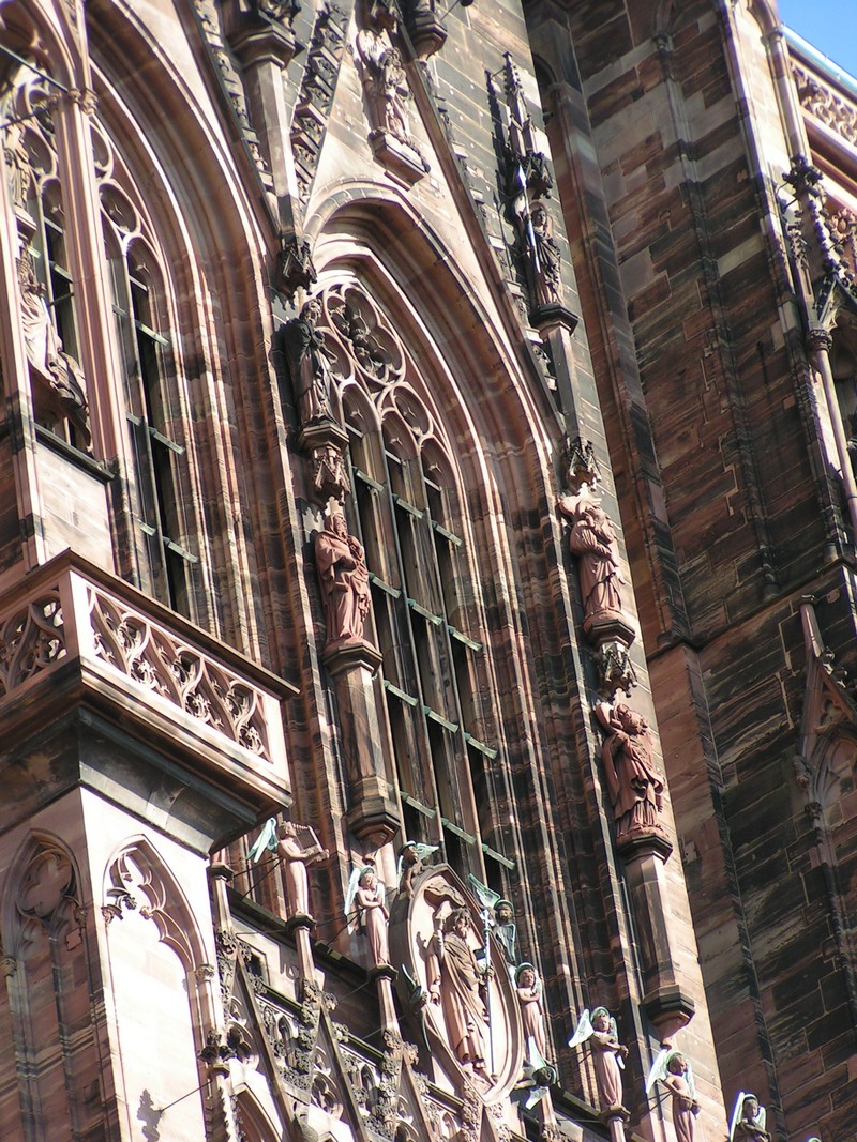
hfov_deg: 7.5
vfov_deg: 10.0
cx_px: 428
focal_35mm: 197
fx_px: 6504
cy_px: 571
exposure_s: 1/250
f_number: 4
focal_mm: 30.1
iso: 50
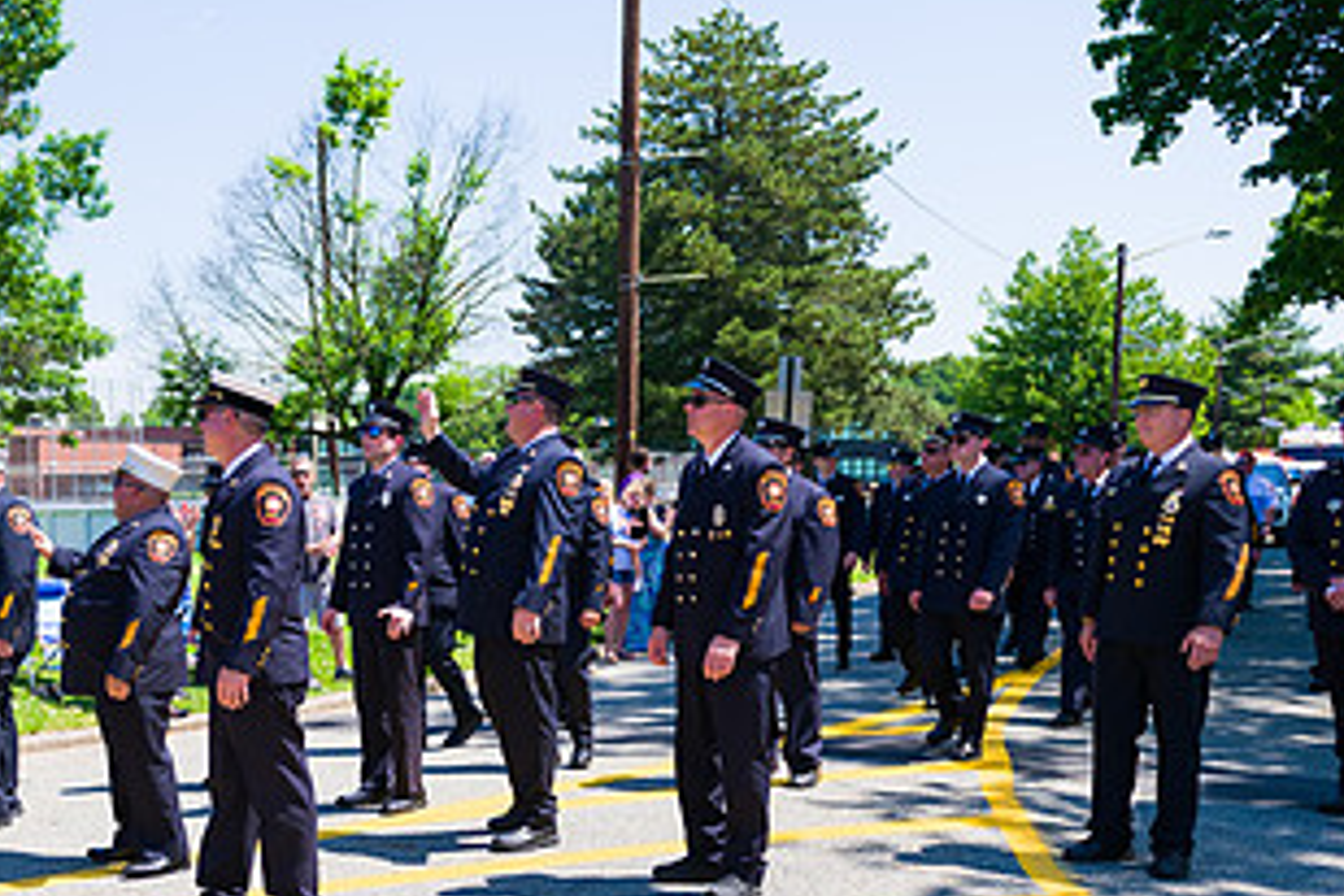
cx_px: 274
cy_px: 637
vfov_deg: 29.5
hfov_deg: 41.8
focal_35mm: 45
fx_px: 1680
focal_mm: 24
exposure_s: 1/1250
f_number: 5
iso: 200
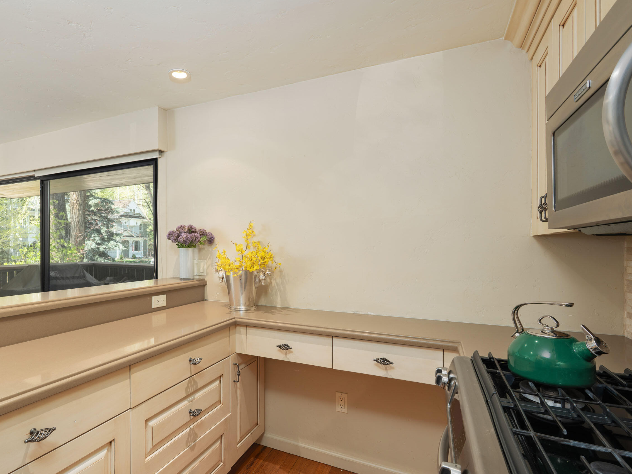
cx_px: 248
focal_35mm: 19
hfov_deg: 83.5
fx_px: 347
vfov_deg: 68.6
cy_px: 258
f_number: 11
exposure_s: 1/40
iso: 400
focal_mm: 16
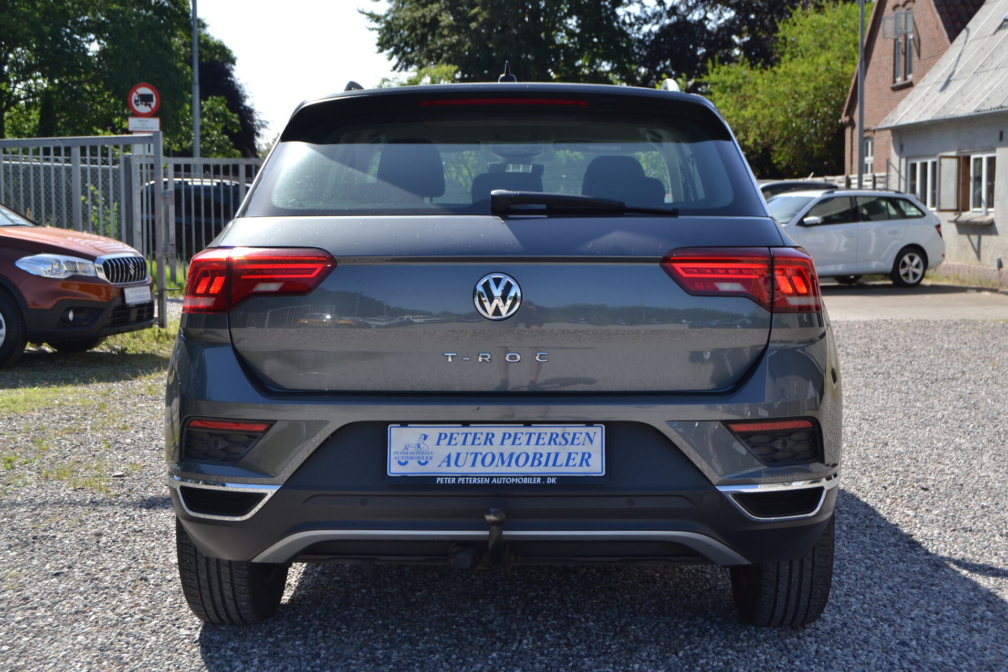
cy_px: 336
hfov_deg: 38.9
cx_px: 504
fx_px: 1428
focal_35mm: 51
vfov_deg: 26.5
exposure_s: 1/200
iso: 100
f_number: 7.1
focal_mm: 34
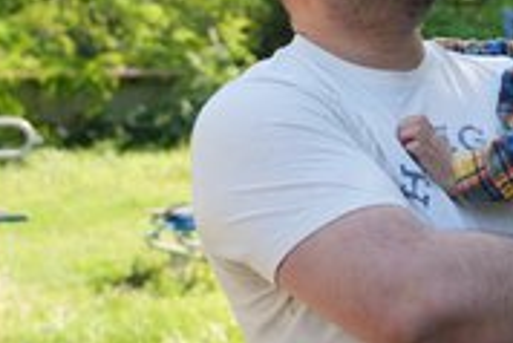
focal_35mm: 92
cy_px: 85
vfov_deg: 14.8
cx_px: 504
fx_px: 1312
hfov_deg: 21.4
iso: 100
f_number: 4
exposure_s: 1/200
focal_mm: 41
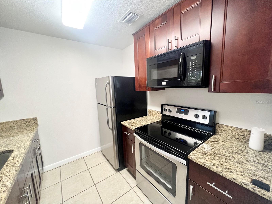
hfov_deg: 106.2
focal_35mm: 13
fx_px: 102
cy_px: 102
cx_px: 136
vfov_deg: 89.9
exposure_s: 1/60
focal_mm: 1.57
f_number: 1.8
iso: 250
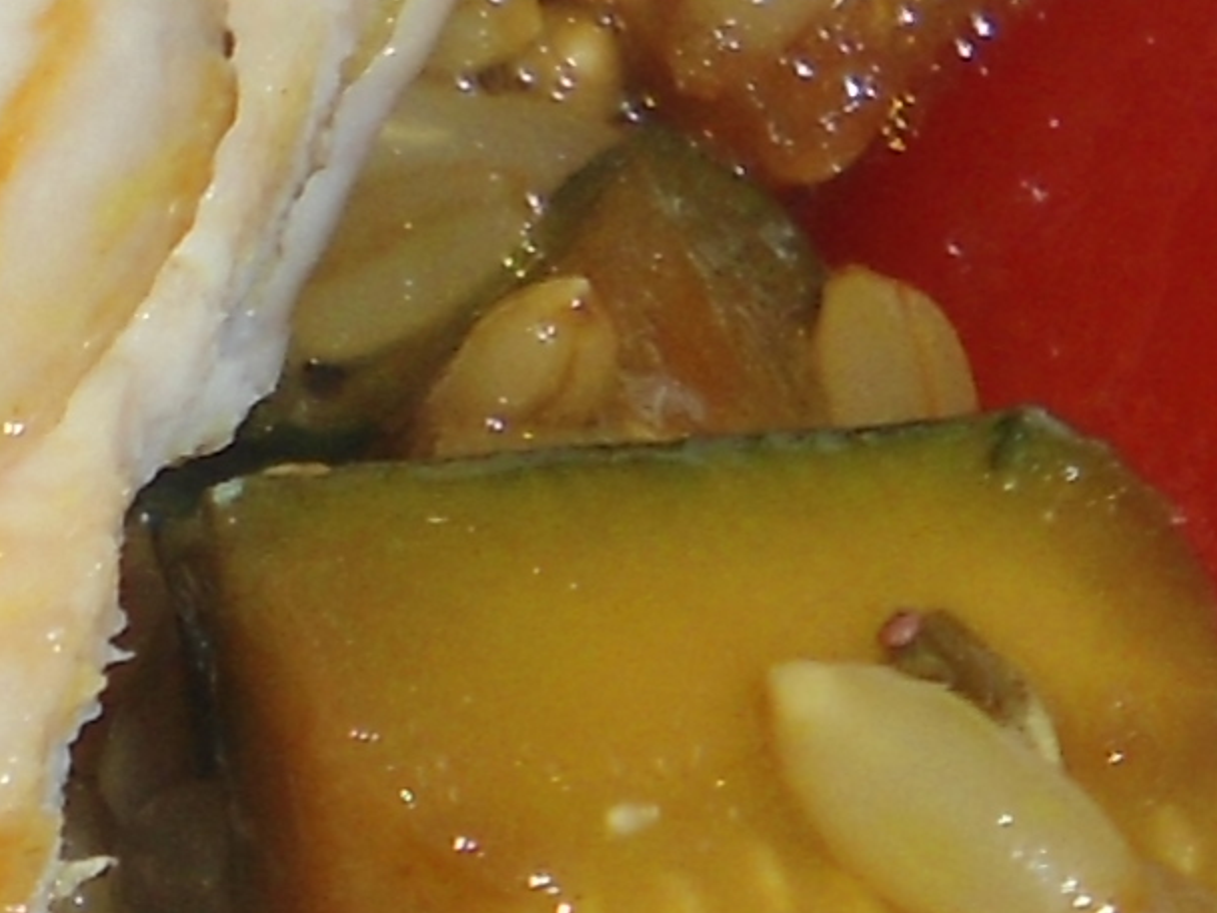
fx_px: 7172
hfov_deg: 9.5
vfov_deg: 7.0
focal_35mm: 204
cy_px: 1836
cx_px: -452
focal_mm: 5.6
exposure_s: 1/40
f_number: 8.5
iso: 80
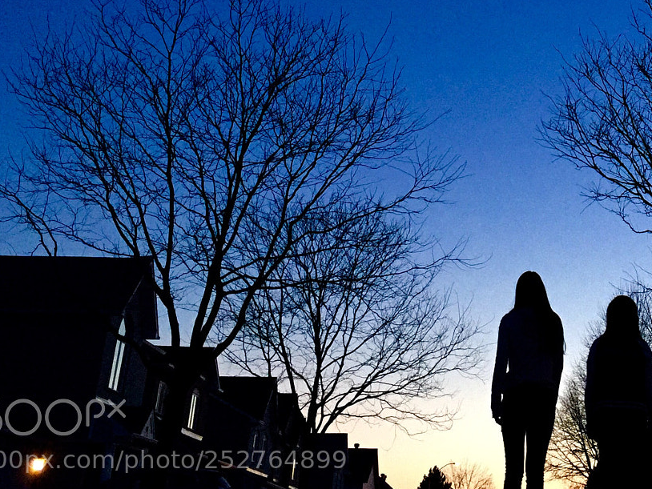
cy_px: 42
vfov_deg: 24.9
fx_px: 1074
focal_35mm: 57
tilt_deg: +25.5
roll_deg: -1.4
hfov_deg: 32.3
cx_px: 568
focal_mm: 4.15
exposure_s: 1/30
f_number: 2.2
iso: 320
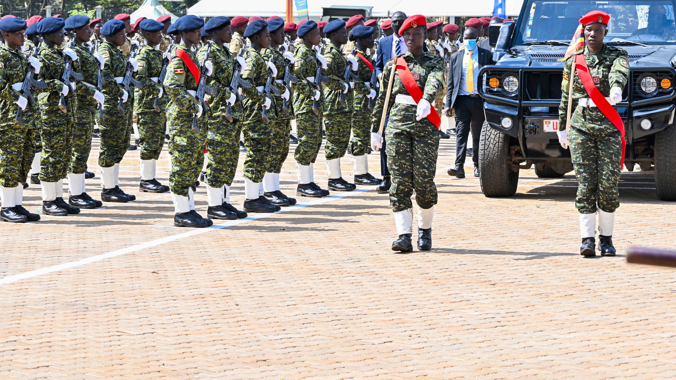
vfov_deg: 9.7
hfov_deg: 17.1
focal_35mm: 125
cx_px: 418
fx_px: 2241
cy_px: 88
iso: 400
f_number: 10
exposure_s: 1/320
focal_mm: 89
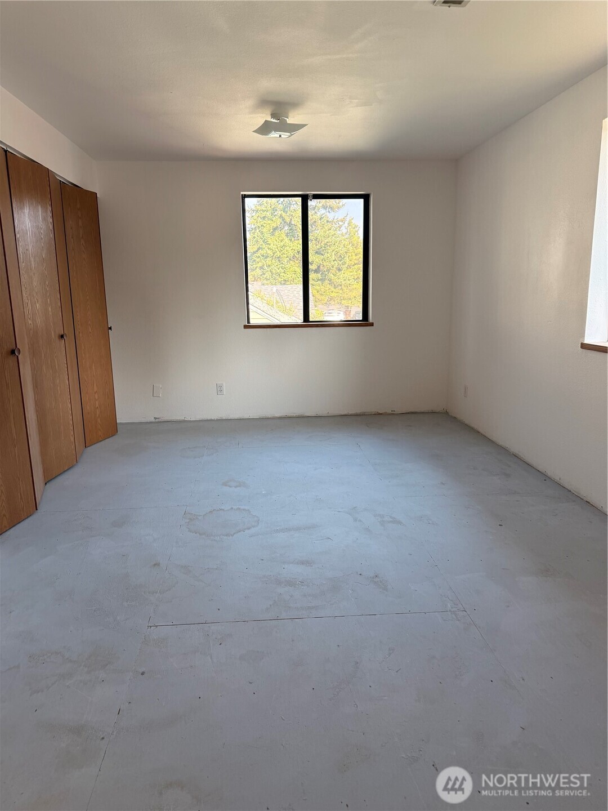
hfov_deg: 56.8
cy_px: 406
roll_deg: -0.7
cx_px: 304
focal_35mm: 24
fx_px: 562
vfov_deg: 71.6
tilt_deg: -11.7
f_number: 1.78
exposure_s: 1/243
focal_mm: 6.76
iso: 125
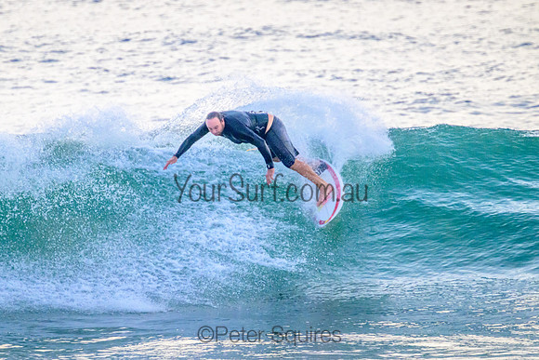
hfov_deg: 2.3
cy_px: 187
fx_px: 13600
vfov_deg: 1.5
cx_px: 233
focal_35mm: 908
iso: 4000
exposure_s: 1/2000
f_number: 11
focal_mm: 800
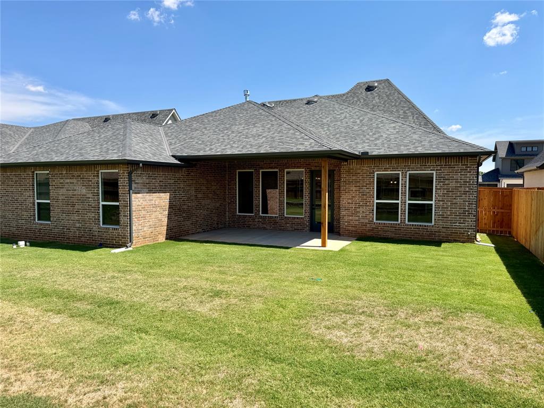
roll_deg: -0.2
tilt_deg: -2.9
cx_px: 272
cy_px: 204
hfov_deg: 71.6
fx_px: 377
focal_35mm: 24
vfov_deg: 56.8
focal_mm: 6.76
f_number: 1.78
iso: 80
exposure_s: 1/4167
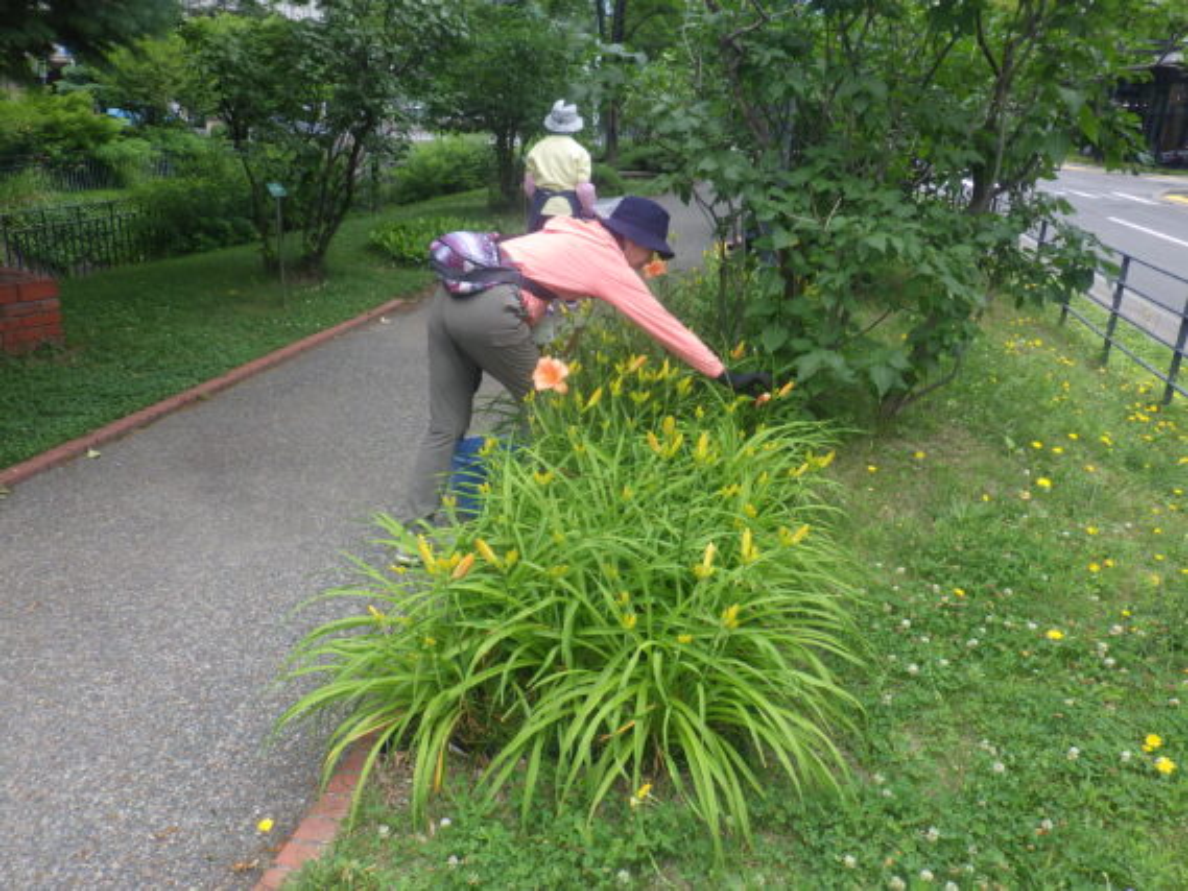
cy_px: 446
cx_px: 594
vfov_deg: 49.8
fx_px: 961
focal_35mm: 28
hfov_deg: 63.4
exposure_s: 1/200
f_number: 4.2
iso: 125
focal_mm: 5
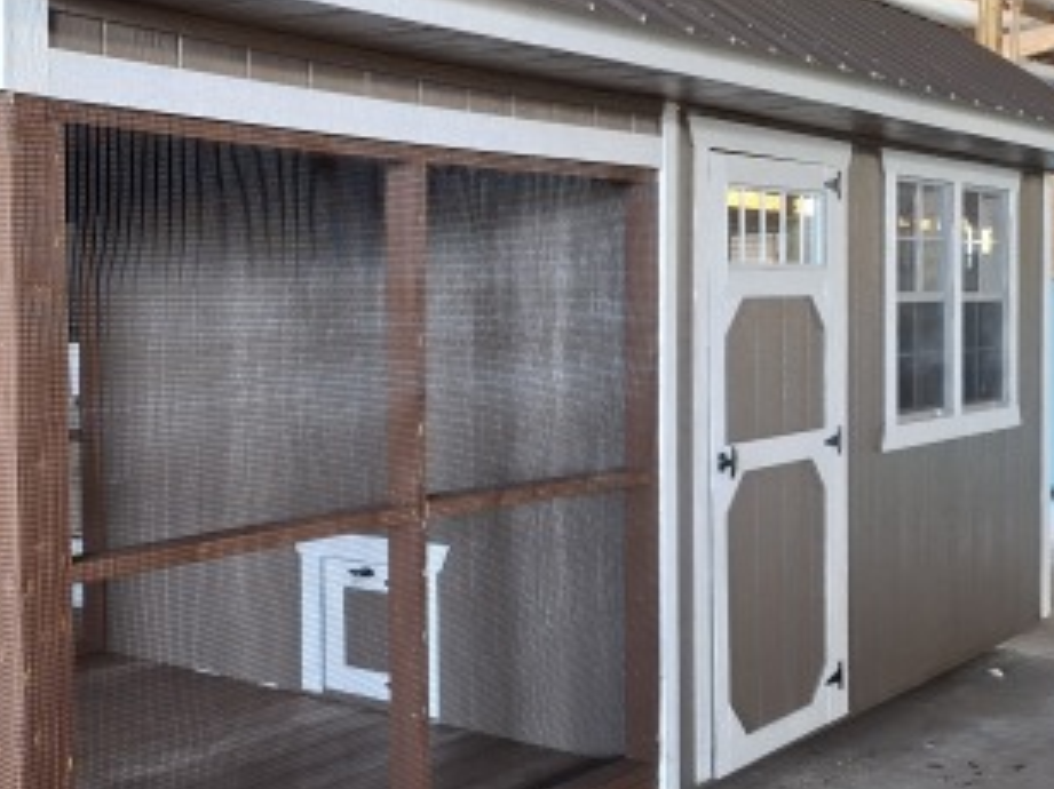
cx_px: 168
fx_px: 1461
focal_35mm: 48
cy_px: 374
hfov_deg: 37.8
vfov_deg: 30.2
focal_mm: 5.54
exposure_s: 1/40
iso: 250
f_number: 1.8
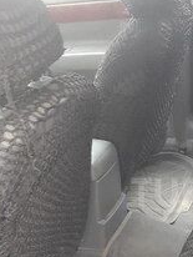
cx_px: 227
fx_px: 482
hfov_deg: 21.2
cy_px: 192
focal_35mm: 65
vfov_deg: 29.3
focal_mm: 3.6
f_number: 1.9
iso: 160
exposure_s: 1/33
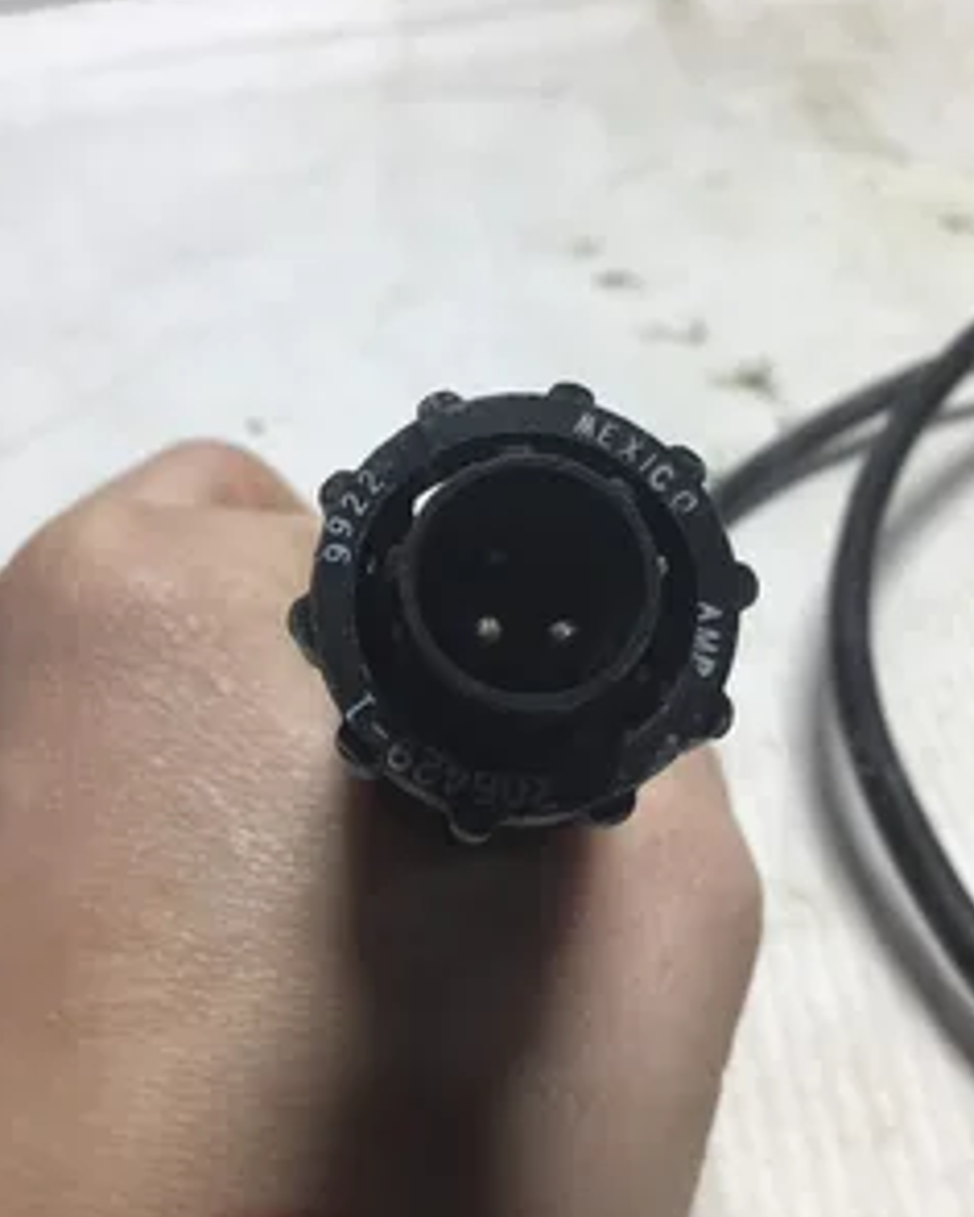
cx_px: 491
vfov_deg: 44.8
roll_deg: +1.2
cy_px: 606
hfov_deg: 36.5
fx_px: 1477
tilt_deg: -33.8
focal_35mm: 41
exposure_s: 1/120
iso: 32
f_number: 2.4
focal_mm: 3.3
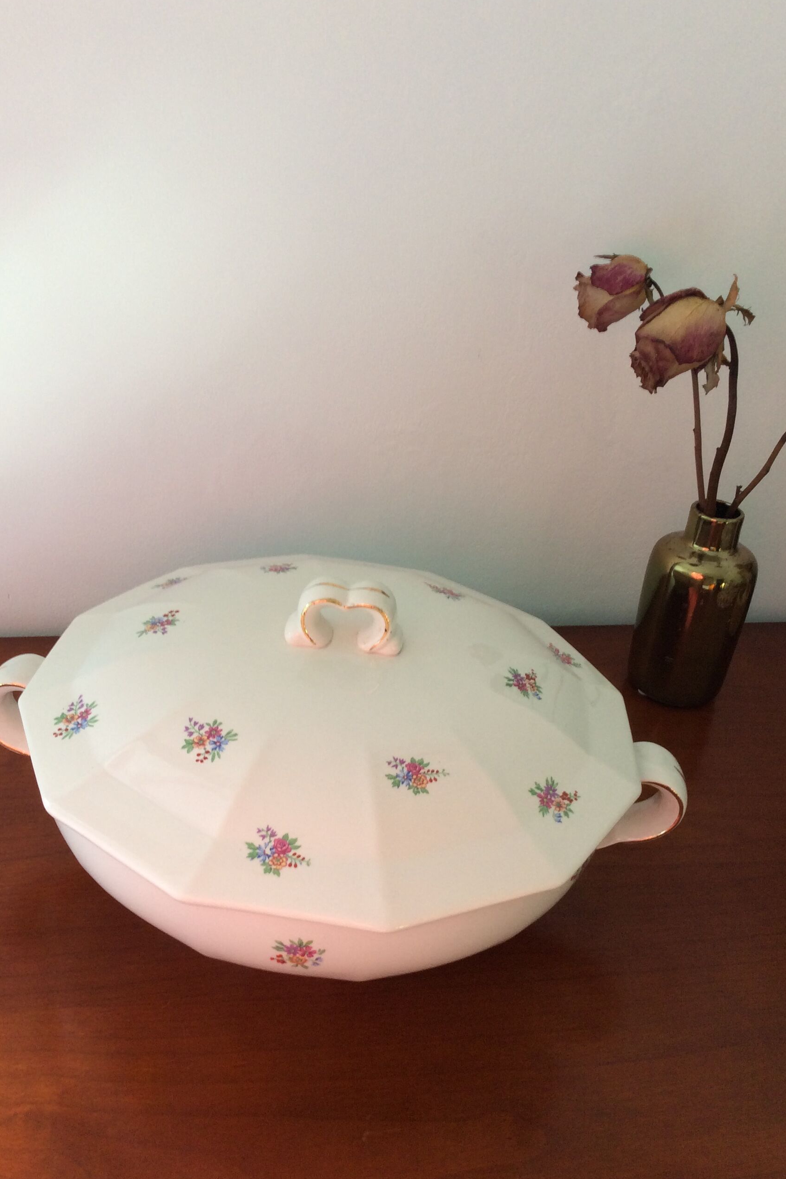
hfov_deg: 38.8
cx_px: 353
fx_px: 1114
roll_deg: -4.4
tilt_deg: -28.1
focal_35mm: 34
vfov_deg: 55.8
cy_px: 590
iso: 50
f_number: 2.4
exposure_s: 1/25
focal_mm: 3.3
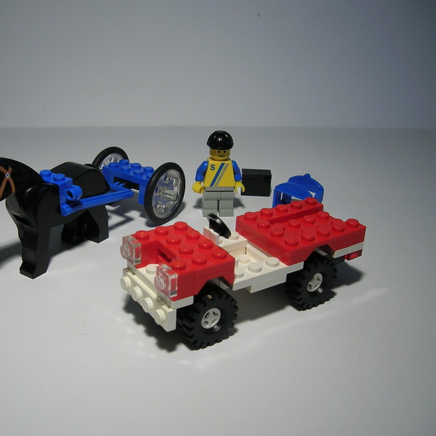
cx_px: 182
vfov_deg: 40.9
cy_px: 219
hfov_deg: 40.8
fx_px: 584
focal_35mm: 41
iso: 50
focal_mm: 5.7
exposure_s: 1/49.8
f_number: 2.9
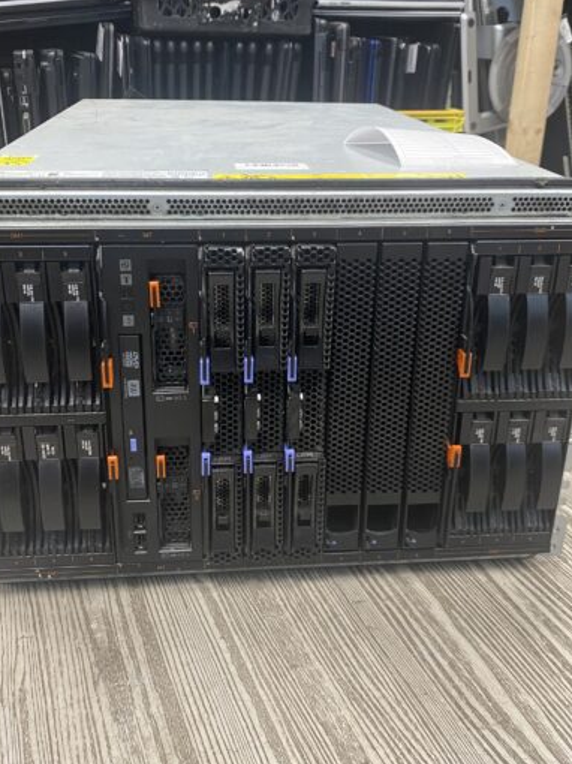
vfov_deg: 53.9
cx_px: 265
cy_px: 345
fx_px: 750
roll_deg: -0.2
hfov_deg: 41.7
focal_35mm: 34
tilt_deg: -21.3
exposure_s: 1/50
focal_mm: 4.25
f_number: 1.8
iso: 160
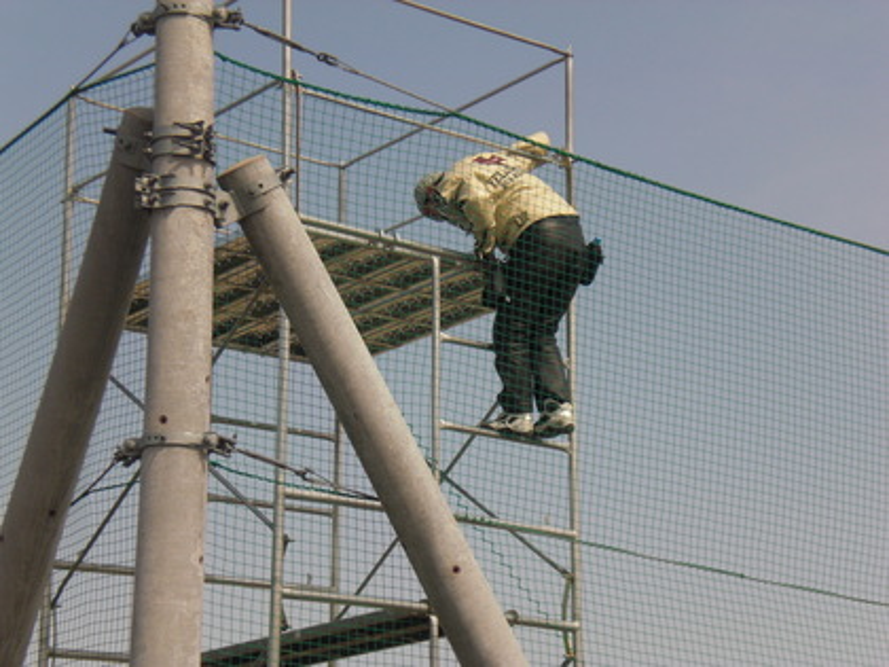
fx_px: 2234
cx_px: 444
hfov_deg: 22.5
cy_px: 334
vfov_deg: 17.0
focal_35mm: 87
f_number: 5
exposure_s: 1/500
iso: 64
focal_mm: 14.49
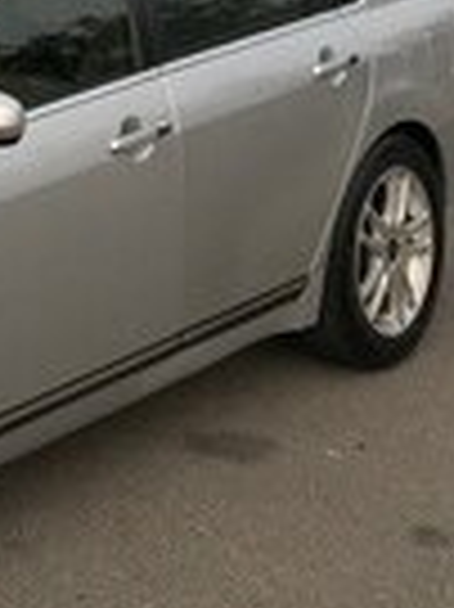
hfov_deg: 13.3
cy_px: -293
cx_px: -274
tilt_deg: +0.5
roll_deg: +0.2
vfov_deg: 17.3
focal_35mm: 103
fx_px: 1804
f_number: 1.8
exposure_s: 1/121
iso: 20
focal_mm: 3.99
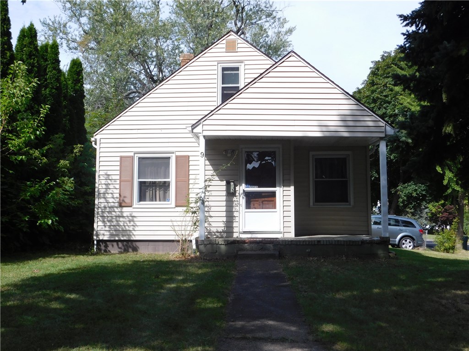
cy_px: 176
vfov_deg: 39.7
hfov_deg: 51.4
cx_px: 234
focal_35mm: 36
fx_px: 488
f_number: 3.5
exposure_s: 1/800
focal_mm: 6.3
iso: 125
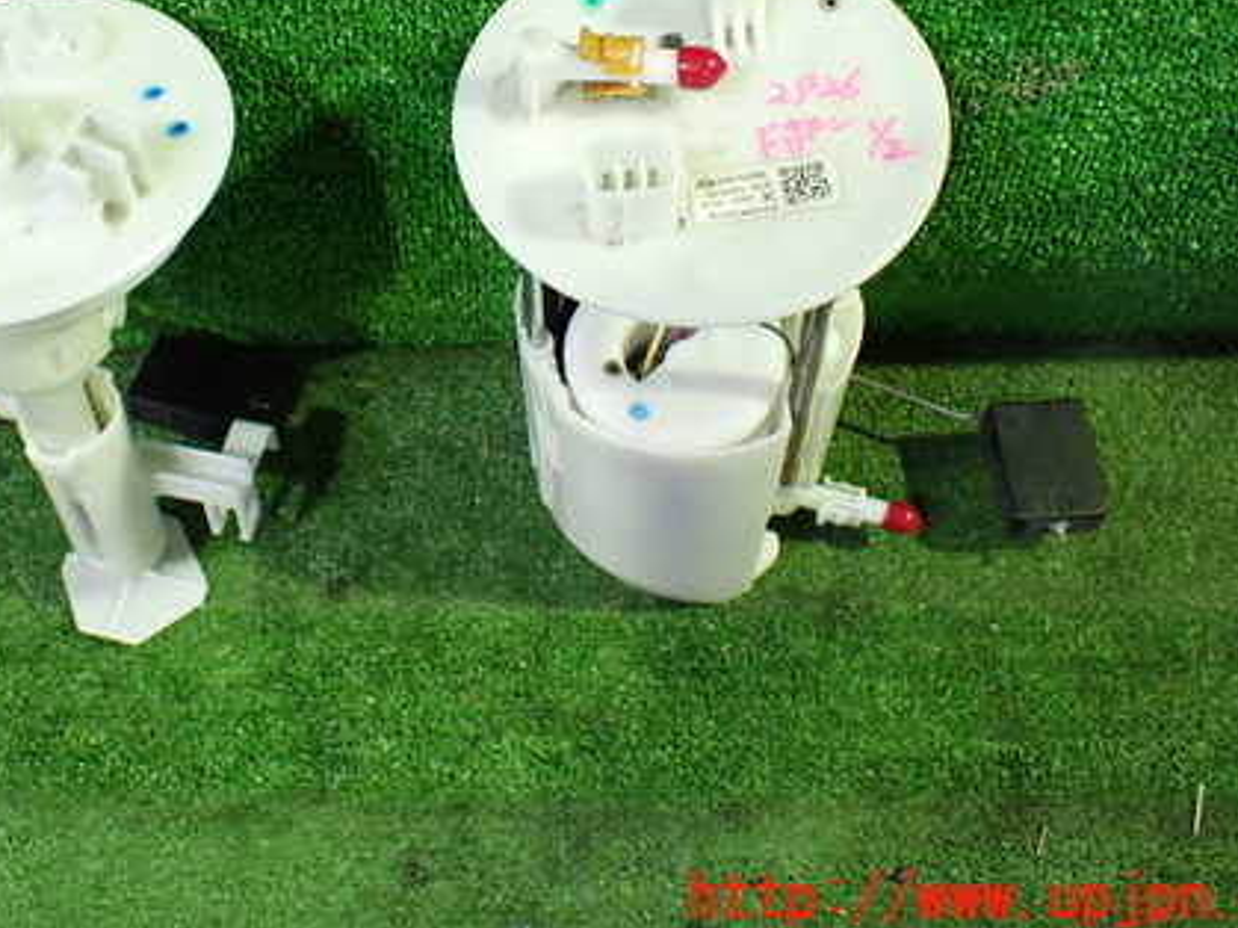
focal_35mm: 43
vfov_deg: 33.1
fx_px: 1537
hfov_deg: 43.5
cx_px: 470
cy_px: 272
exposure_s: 1/60
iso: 800
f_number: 2.3
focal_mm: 5.4
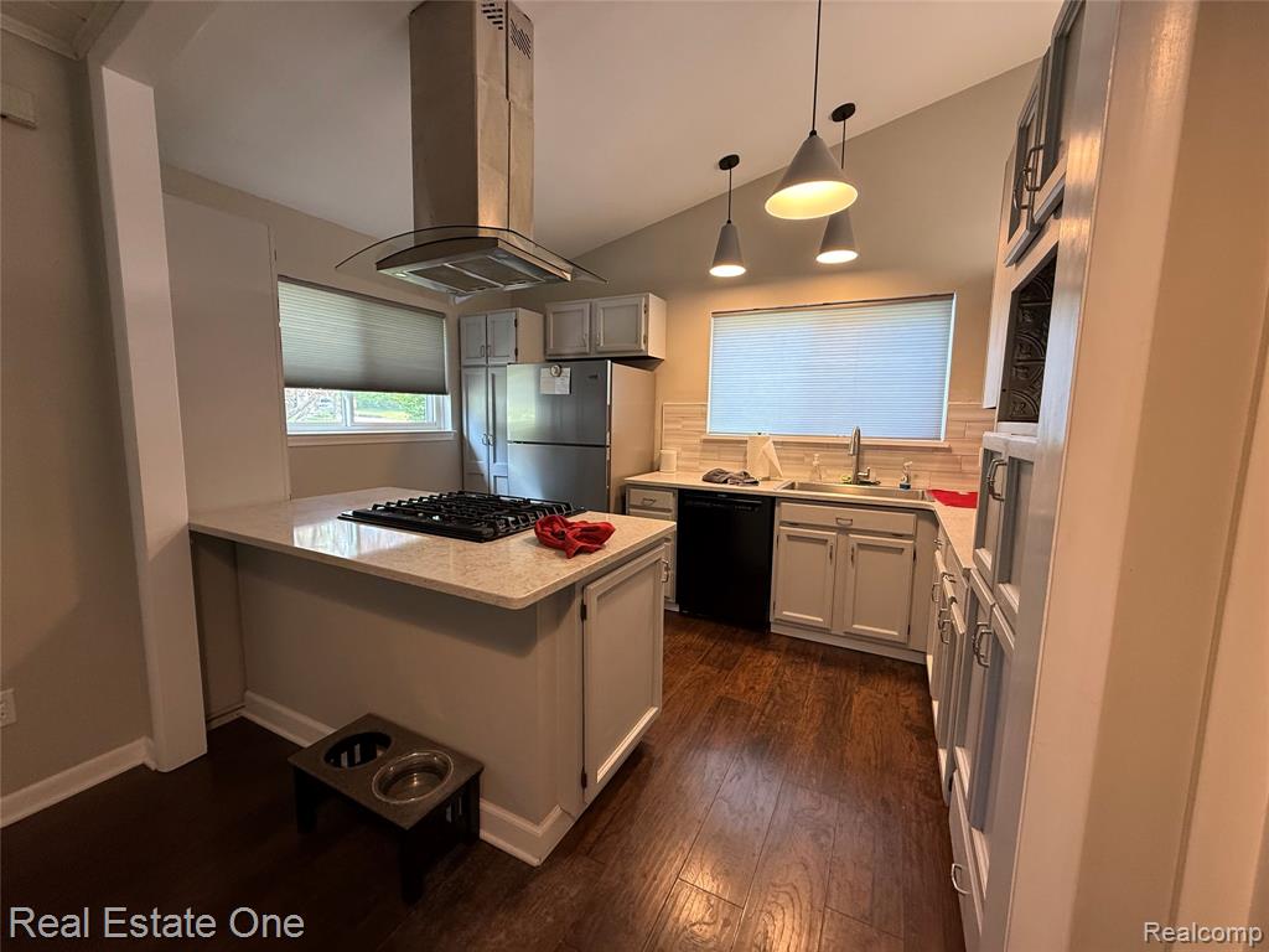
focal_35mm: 14
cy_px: 476
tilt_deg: -6.3
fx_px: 513
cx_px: 634
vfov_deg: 85.7
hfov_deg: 102.1
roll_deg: -1.4
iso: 200
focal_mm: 2.22
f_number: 2.2
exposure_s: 1/60
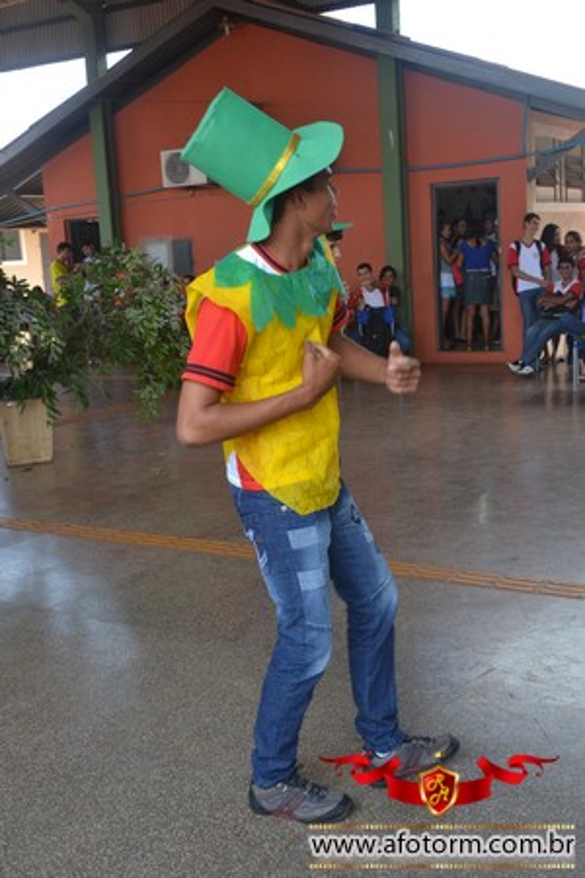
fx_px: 1024
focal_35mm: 42
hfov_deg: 31.9
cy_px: 439
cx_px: 292
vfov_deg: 46.4
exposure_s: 1/125
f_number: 5.6
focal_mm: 28
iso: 200
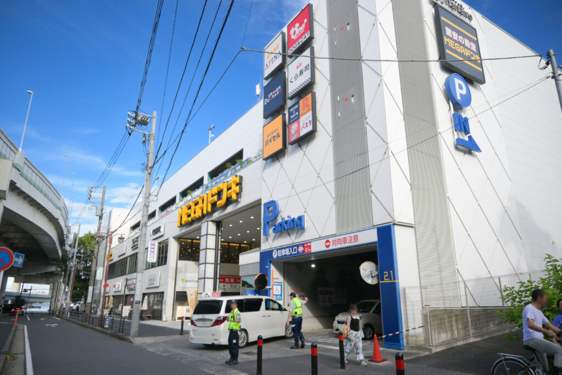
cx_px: 281
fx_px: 375
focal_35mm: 24
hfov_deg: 73.7
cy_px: 188
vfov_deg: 53.1
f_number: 4
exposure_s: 1/500
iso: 100
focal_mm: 16
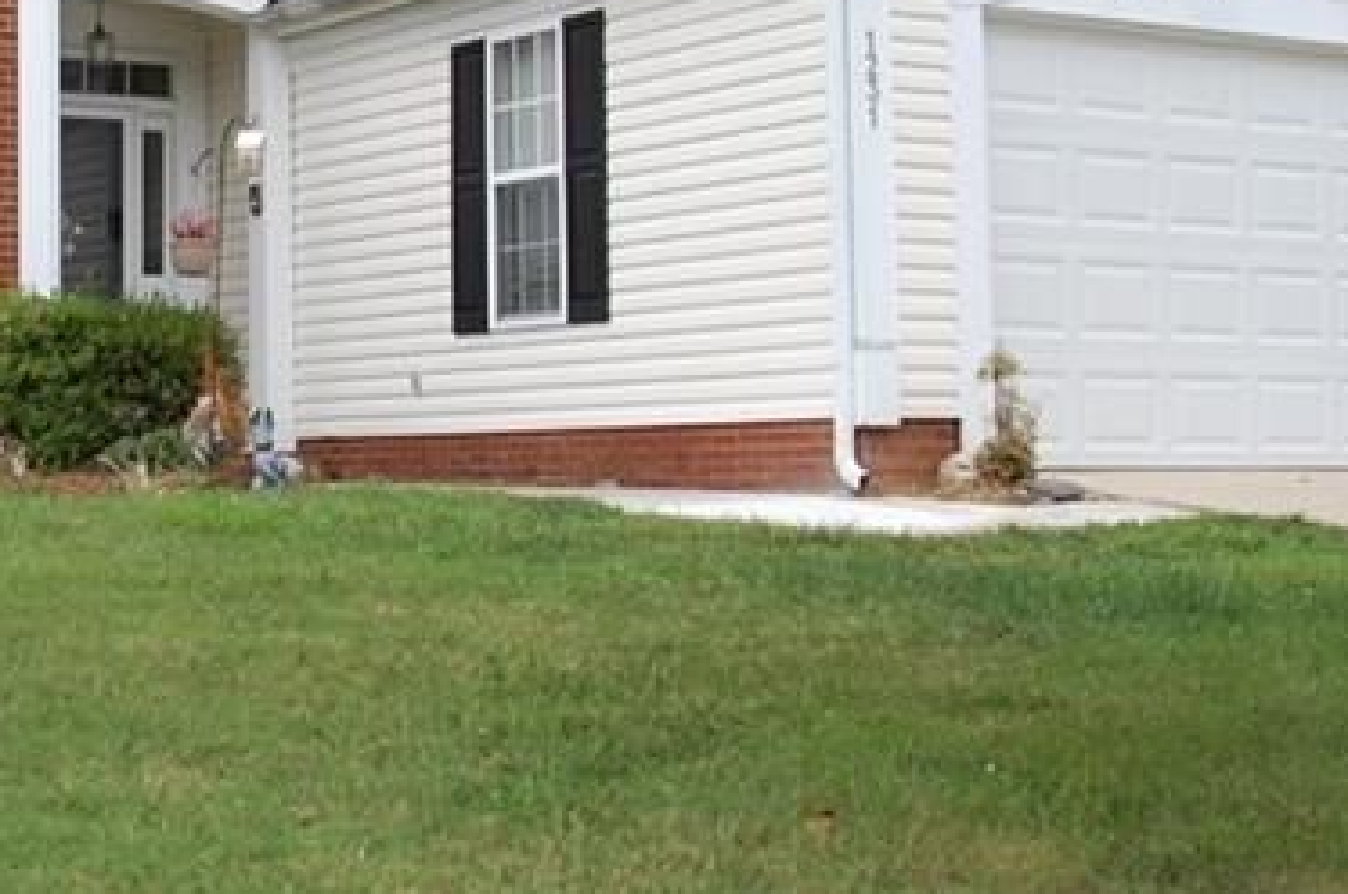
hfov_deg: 26.4
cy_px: 191
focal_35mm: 74
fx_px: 2766
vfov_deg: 18.2
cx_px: 105
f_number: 8
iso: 200
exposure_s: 1/250
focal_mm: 18
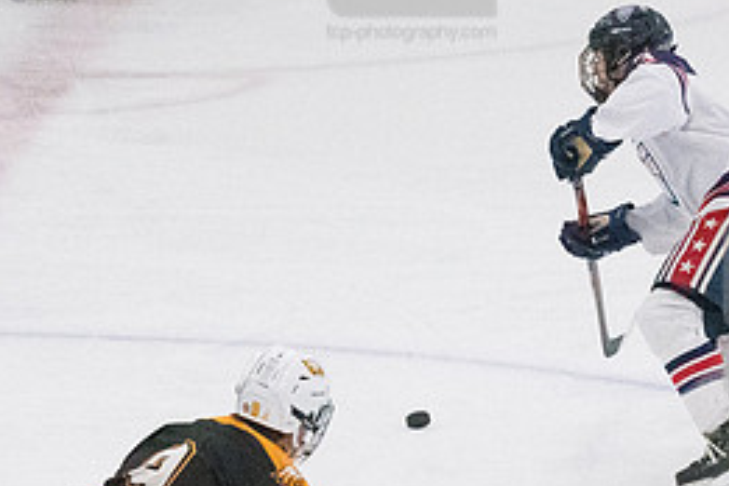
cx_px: 807
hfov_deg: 5.3
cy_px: 327
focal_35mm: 387
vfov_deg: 3.6
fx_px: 7836
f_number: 5
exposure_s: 1/1600
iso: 8000
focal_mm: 116
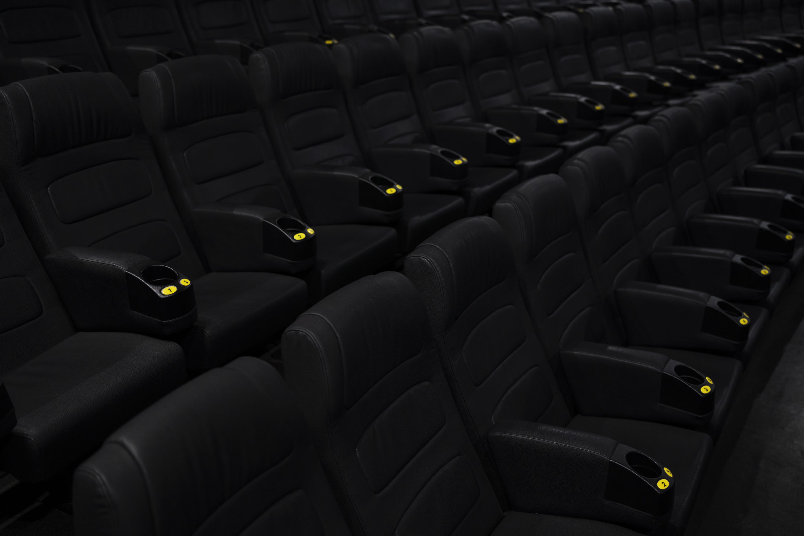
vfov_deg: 37.9
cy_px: 268
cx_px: 402
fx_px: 782
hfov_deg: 54.4
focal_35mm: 35
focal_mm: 35
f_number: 1.8
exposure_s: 1/100
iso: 800
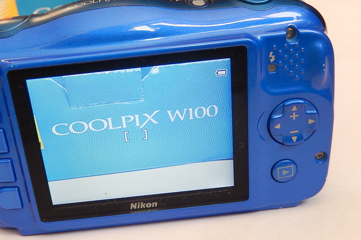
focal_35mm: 55
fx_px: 551
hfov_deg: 36.1
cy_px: 131
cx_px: 149
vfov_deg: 24.6
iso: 400
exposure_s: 1/40
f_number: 4.3
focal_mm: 8.1
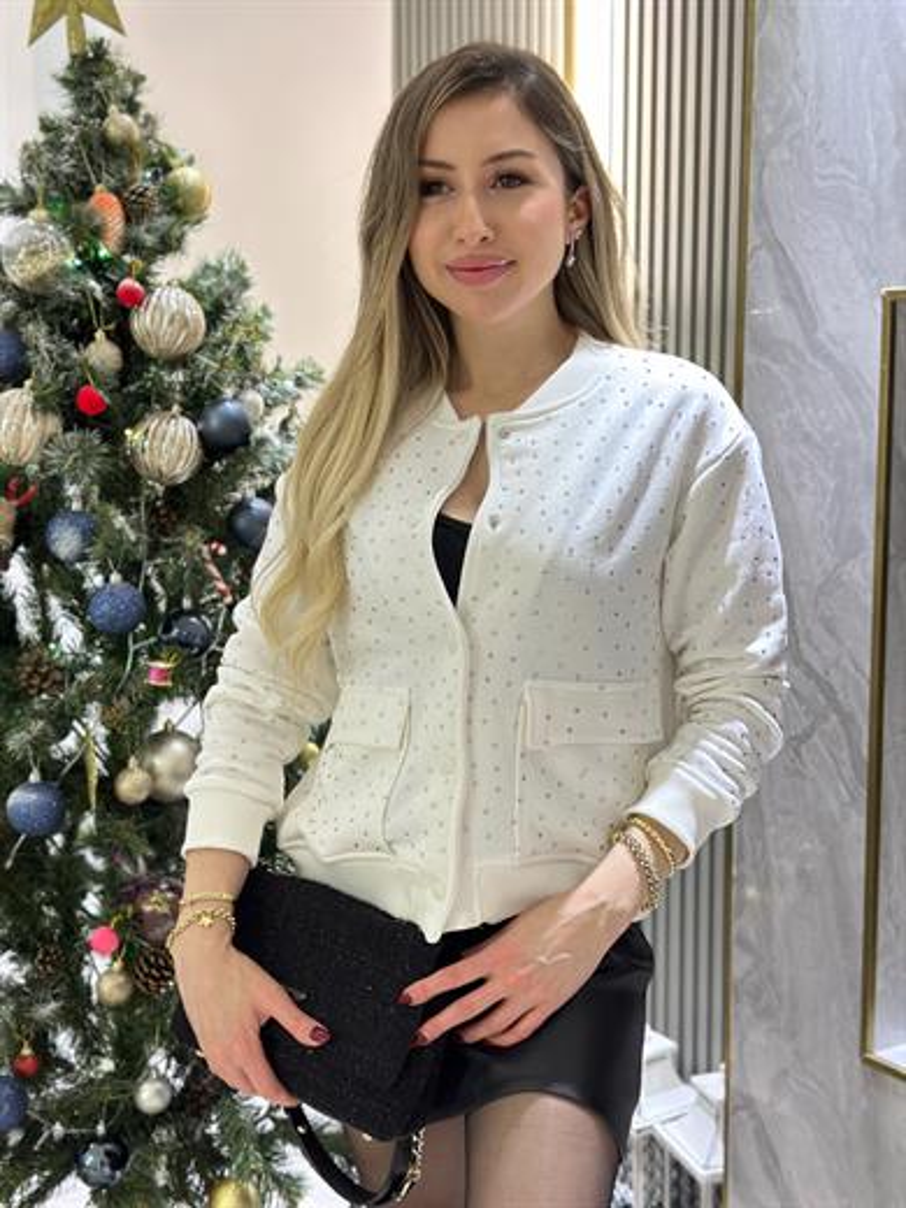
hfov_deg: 30.3
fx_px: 1675
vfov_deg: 39.7
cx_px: 453
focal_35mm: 48
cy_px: 604
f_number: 1.78
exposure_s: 1/60
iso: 250
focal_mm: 6.86
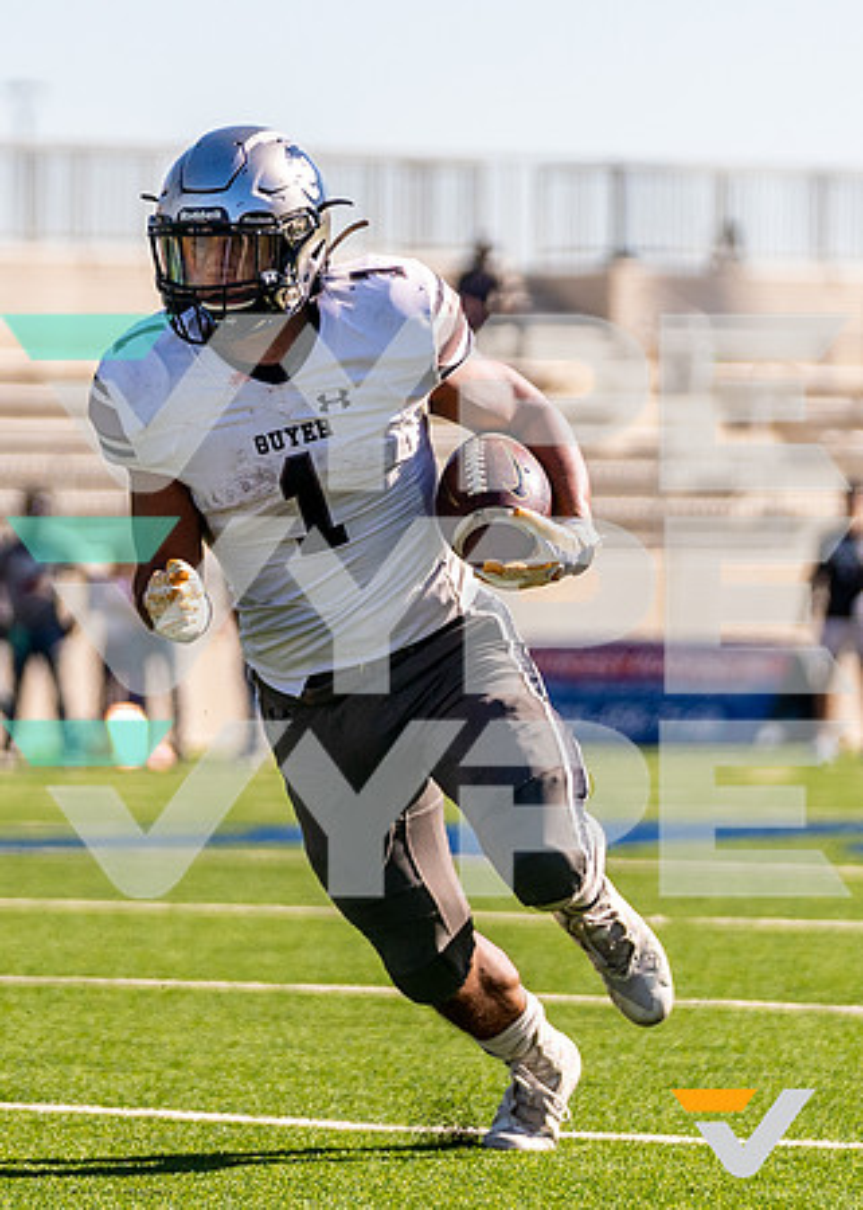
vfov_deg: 5.9
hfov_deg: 4.2
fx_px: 11709
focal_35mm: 341
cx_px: 72
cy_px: 482
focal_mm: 135
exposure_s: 1/3200
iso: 400
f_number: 2.8
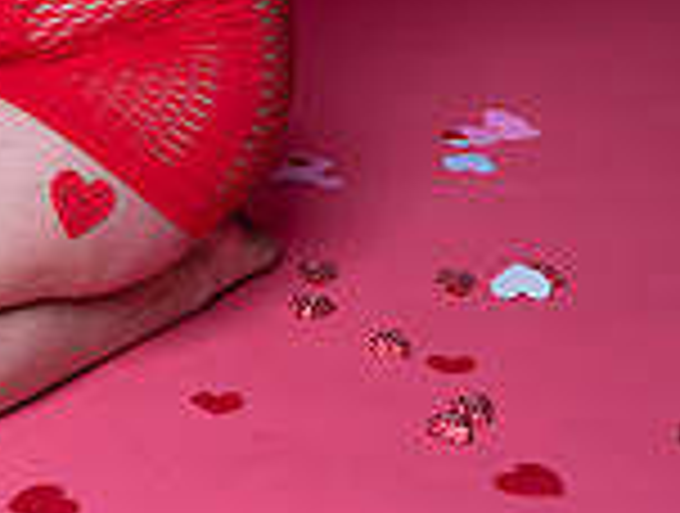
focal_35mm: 100
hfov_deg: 19.3
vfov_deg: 13.8
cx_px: 99
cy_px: -297
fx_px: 1969
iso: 100
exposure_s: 1/160
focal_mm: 35
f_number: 8
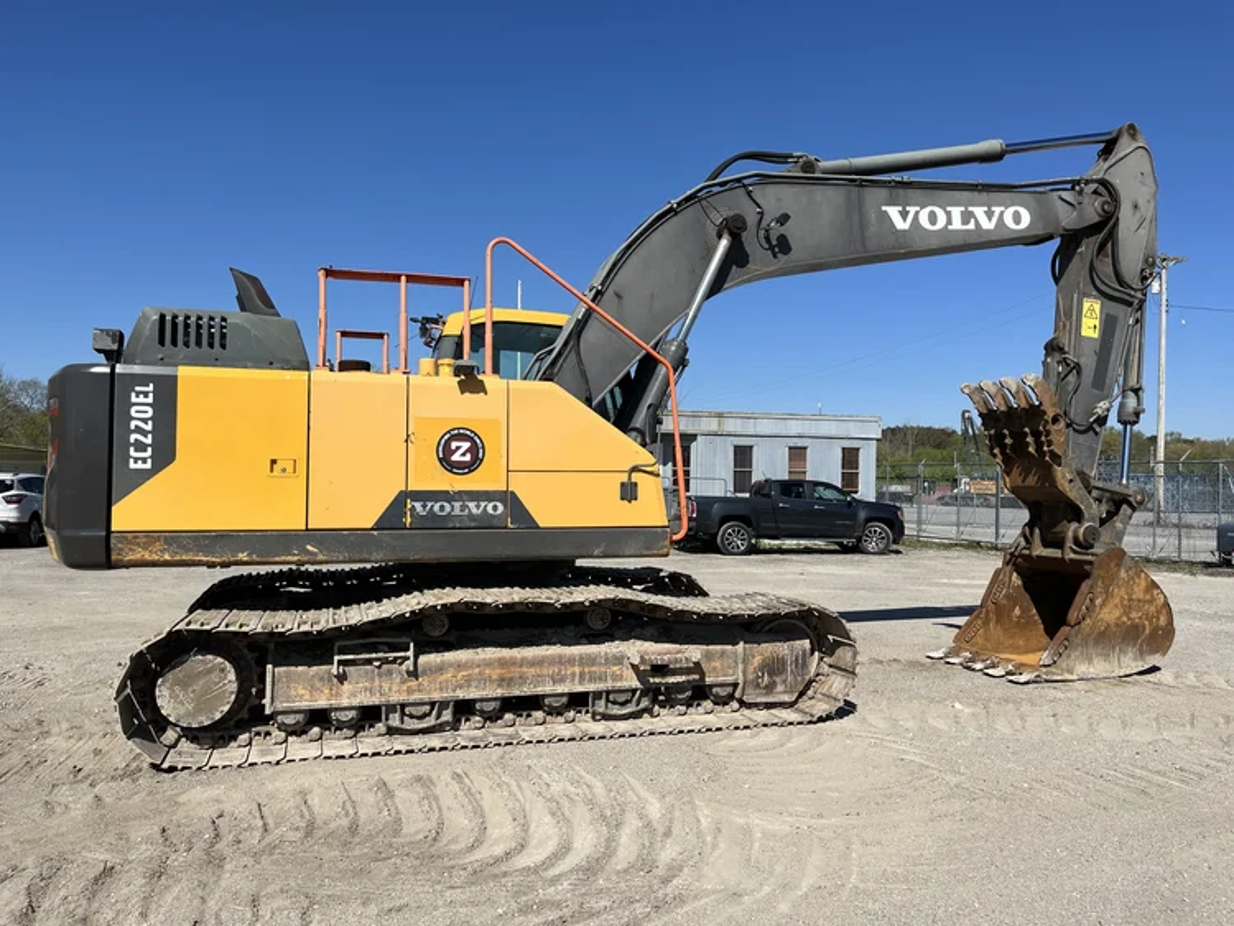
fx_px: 927
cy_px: 463
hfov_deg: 67.3
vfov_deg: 53.1
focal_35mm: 26
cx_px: 617
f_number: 1.6
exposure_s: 1/5319
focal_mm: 5.1
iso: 50
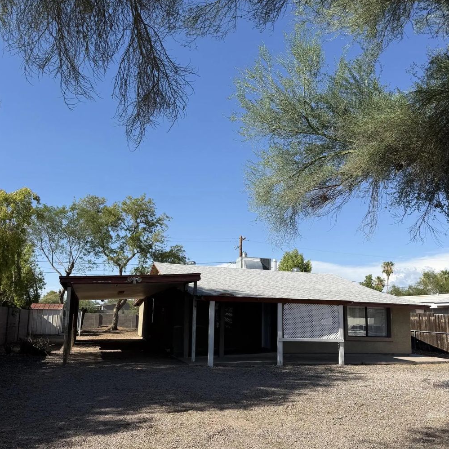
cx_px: 222
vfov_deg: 55.4
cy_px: 257
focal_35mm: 29
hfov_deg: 55.6
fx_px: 426
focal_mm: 6.76
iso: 80
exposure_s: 1/4405
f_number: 1.78
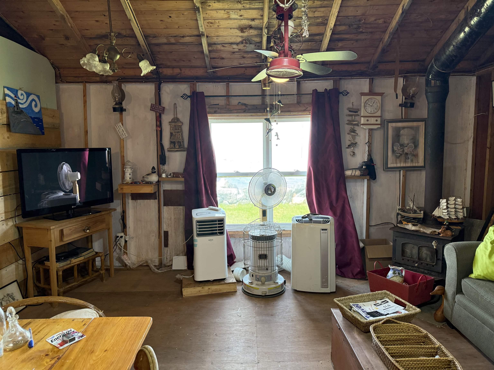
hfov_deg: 71.6
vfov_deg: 56.8
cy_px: 185
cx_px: 247
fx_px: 343
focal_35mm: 24
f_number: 1.78
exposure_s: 1/120
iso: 320
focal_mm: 6.76
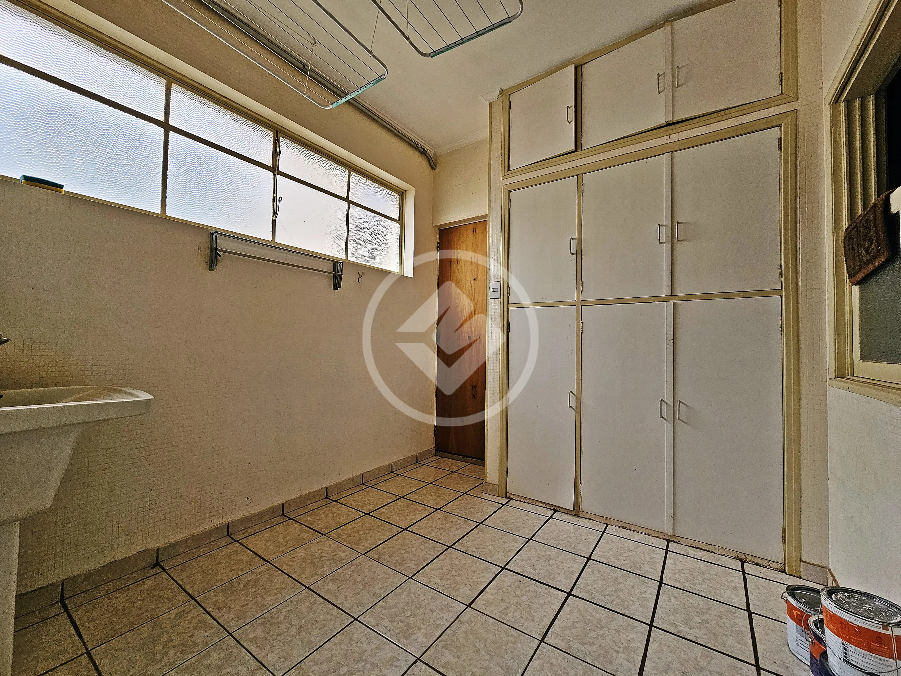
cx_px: 450
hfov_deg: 106.2
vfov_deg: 89.9
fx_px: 338
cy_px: 338
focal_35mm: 13
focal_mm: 2.2
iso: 64
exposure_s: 1/264
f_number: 2.2
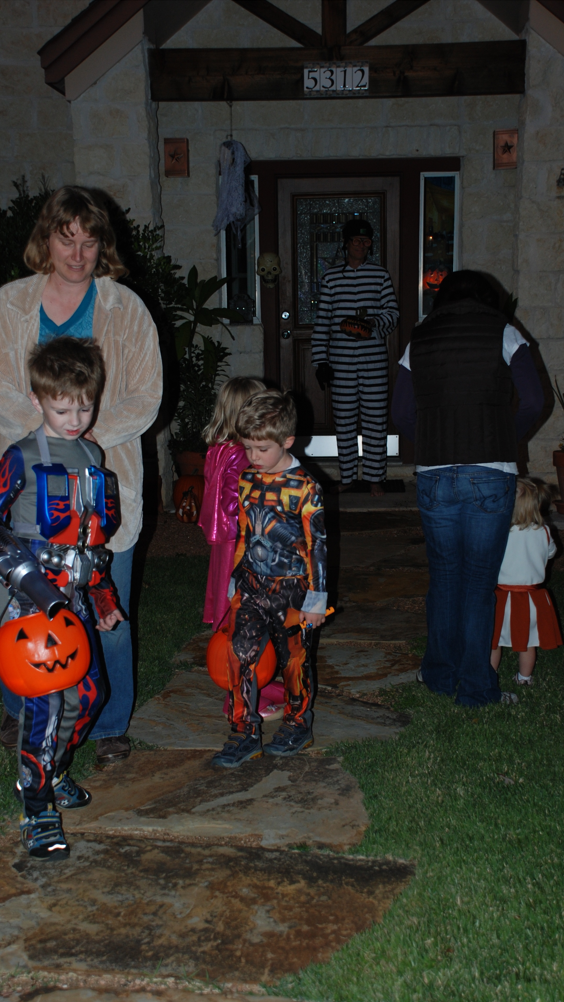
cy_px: 507
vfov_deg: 40.6
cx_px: 277
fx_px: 1356
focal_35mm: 51
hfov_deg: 23.5
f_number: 4.2
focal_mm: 32
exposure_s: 1/60
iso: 220
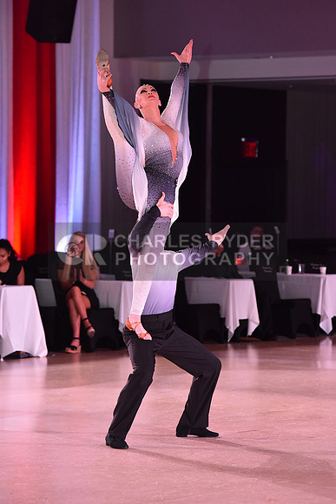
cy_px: 252
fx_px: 2378
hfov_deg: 8.1
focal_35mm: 170
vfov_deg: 12.1
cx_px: 168
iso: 2500
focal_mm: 170
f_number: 5
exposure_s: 1/320
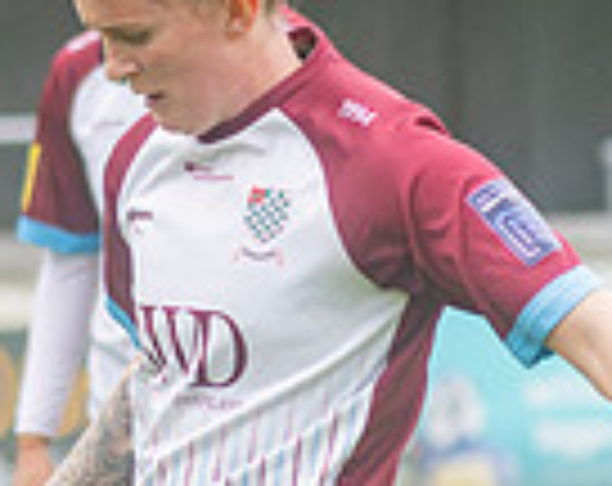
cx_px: -322
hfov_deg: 1.7
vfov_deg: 1.3
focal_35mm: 1173
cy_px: 510
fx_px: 21186
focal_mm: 120
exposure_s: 1/1600
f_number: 2.8
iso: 720
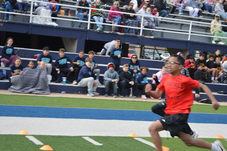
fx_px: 520
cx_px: 114
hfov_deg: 24.6
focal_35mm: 82
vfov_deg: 16.5
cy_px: 76
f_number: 7.1
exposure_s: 1/200
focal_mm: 55
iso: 100
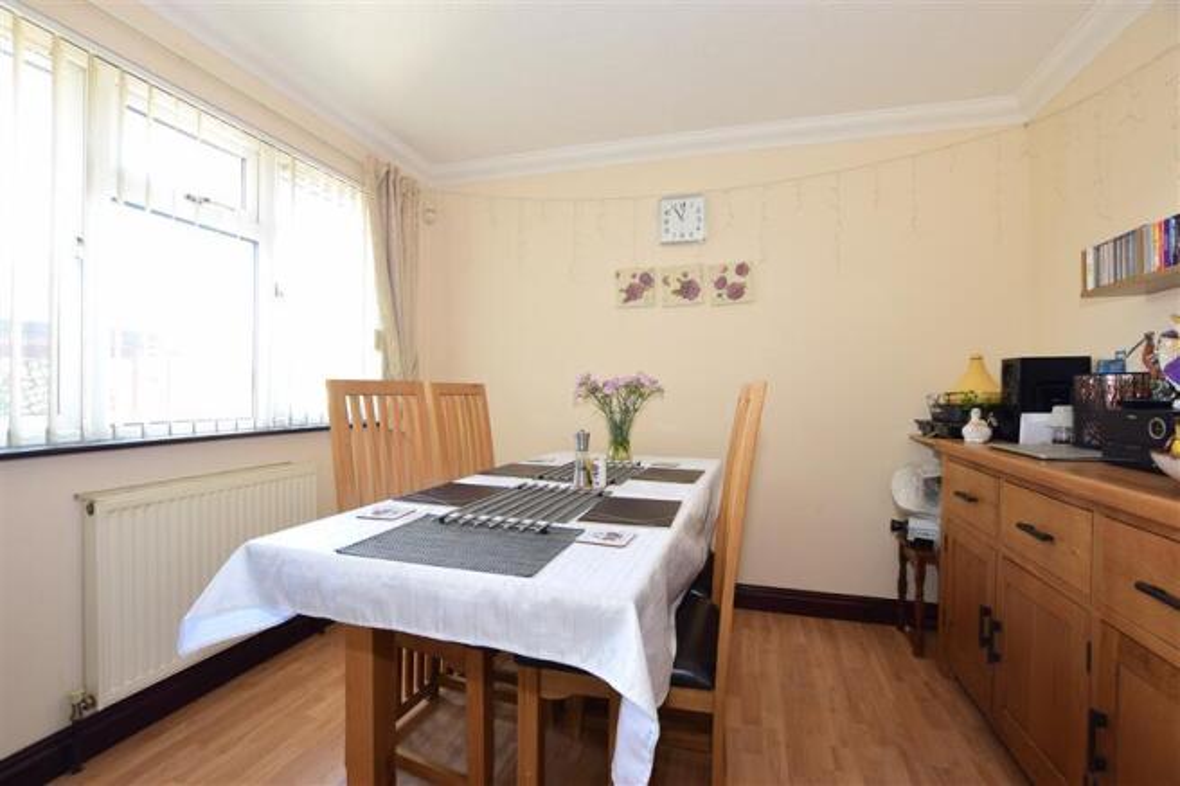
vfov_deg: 77.3
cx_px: 590
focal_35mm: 15
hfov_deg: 100.4
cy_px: 393
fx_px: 492
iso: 400
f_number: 5.6
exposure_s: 1/15
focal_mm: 10
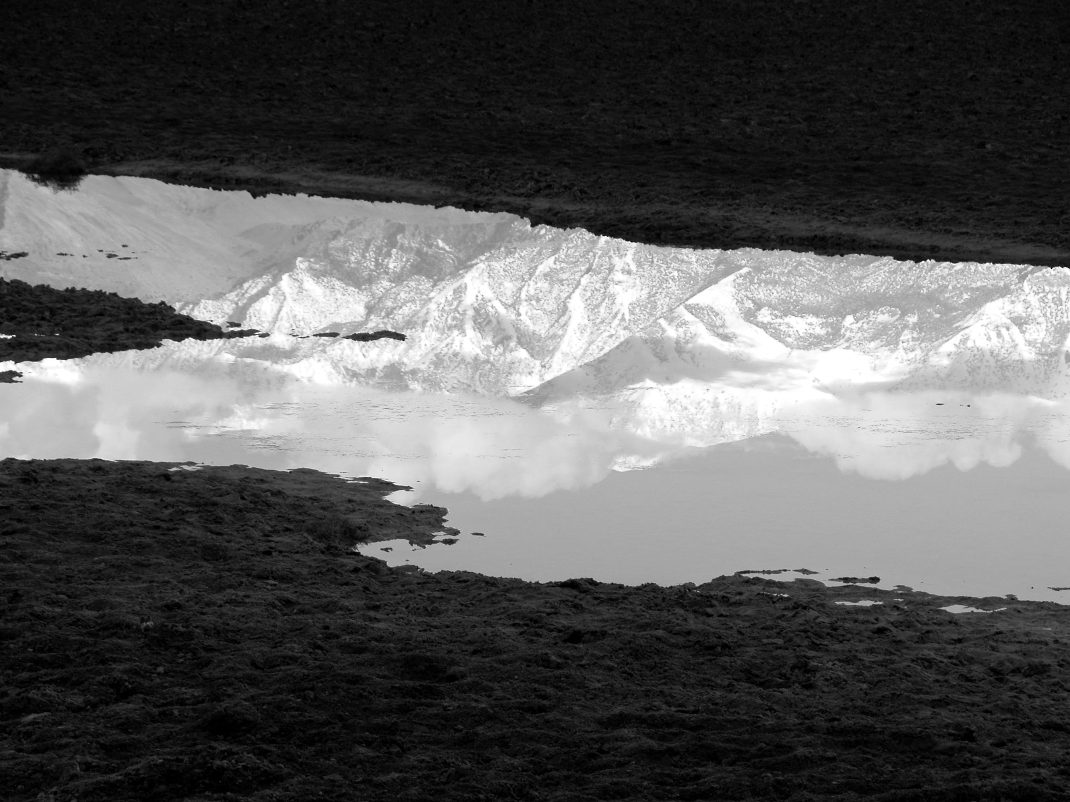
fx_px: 6368
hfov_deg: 9.6
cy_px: 401
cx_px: 535
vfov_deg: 7.2
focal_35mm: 206
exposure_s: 1/371
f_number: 5.7
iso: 100
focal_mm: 52.4
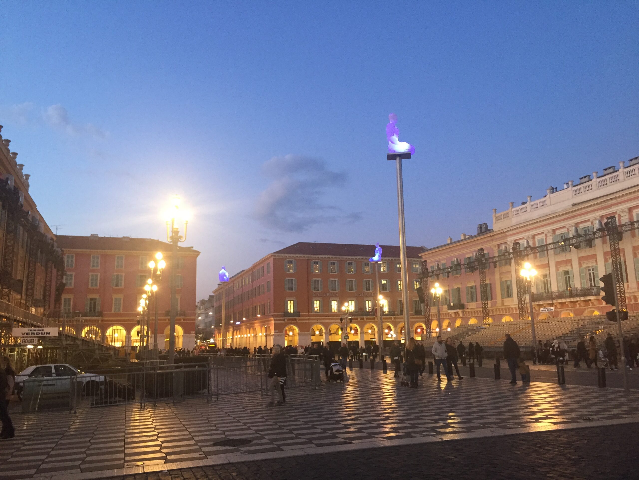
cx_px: 320
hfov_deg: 61.7
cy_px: 240
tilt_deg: +11.6
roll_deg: +1.0
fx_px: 535
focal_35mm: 29
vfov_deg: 48.2
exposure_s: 1/33
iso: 160
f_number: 2.2
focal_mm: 4.15
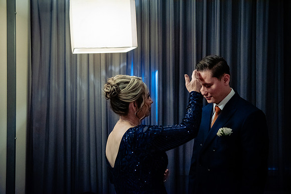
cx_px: 146
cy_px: 97
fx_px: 323
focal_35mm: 40
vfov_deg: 33.4
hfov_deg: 48.4
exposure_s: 1/160
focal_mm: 40
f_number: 2.8
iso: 6400
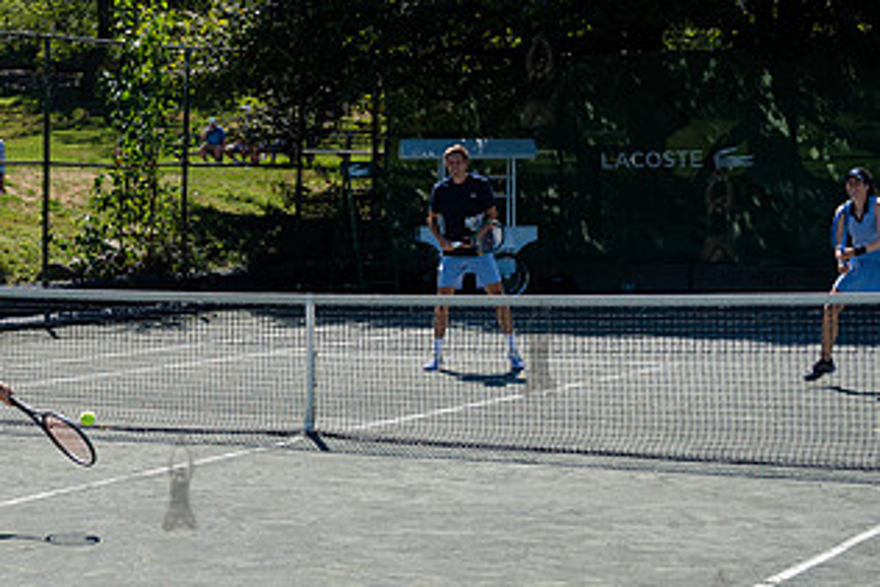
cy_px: 287
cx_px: 149
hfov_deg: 22.5
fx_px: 2176
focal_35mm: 89
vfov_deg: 15.4
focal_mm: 36
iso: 200
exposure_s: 1/1600
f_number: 3.5
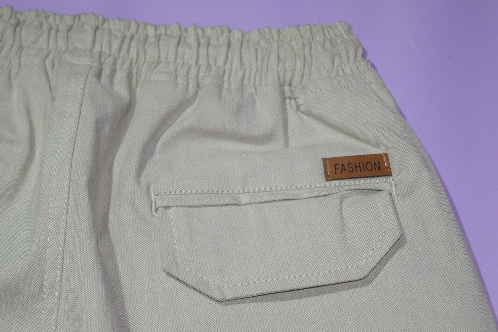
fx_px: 1141
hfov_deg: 24.6
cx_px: 249
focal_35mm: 82
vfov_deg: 16.6
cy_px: 166
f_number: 6.3
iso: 800
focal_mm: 55
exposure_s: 1/200
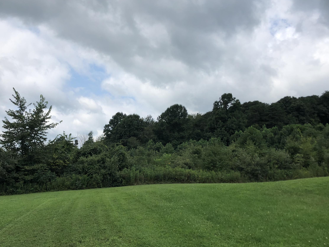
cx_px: 141
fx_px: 371
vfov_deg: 36.8
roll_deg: -5.5
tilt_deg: +6.0
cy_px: 132
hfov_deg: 47.7
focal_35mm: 39
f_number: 1.8
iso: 20
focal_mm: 3.99
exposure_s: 1/2088
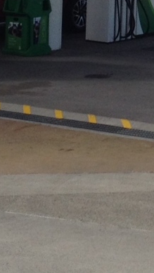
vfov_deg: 11.0
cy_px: -134
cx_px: 248
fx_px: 1364
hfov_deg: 6.4
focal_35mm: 188
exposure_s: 1/1151
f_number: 2.4
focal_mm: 4.28
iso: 50
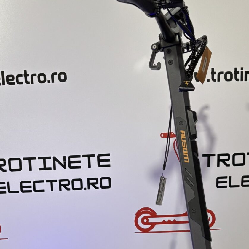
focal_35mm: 70
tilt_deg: -11.1
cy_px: 245
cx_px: 76
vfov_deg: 23.7
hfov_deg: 24.5
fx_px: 570
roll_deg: -2.5
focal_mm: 5.96
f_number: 1.6
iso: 250
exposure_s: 1/50
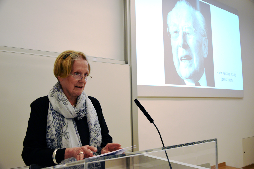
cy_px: 84
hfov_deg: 57.2
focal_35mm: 33
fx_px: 233
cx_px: 127
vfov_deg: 40.0
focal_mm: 22
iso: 450
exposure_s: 1/60
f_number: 4
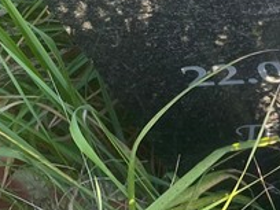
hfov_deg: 17.1
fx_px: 825
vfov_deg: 13.4
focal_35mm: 102
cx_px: 441
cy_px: -137
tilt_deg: -47.6
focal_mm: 4.2
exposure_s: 1/121
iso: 40
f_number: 1.6
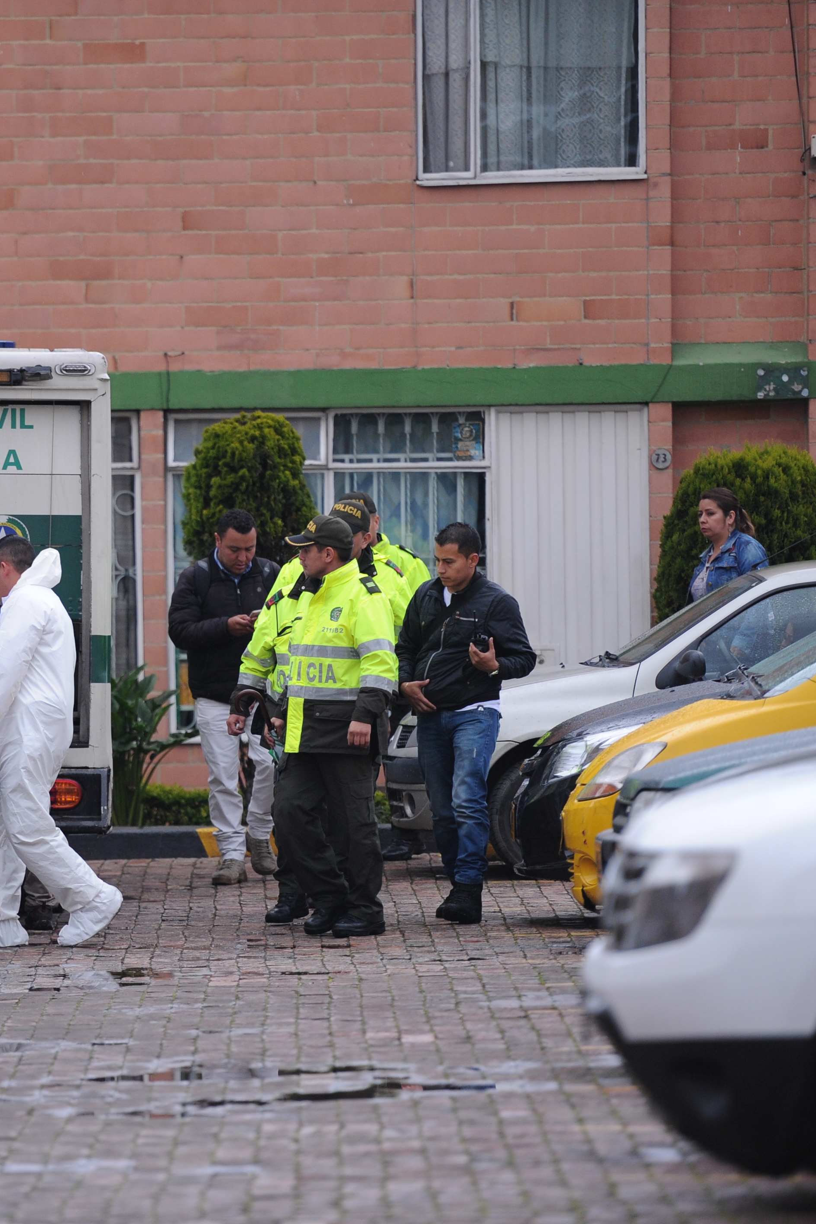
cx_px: 131
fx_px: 10233
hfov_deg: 4.6
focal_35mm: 301
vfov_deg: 6.8
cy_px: 612
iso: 1000
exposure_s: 1/500
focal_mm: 200
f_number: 2.8
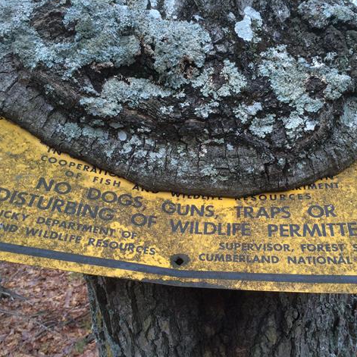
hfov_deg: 45.9
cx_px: 205
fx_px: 420
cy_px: 176
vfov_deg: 46.0
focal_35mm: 36
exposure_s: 1/60
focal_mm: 4.12
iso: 50
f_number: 2.2
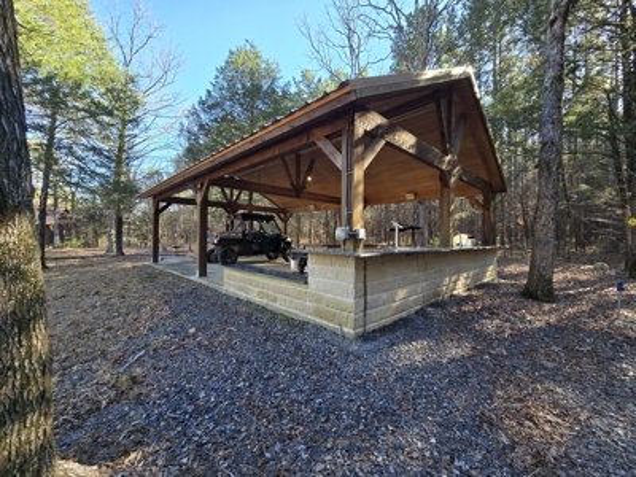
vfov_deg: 89.9
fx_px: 239
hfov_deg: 106.2
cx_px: 318
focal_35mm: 13
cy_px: 238
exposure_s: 1/168
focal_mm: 2.2
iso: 50
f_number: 2.2
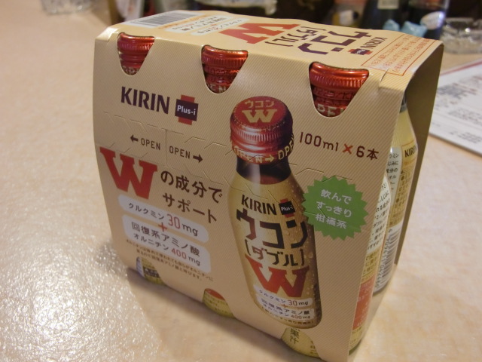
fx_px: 459
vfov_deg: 42.9
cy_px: 181
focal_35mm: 33
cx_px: 241
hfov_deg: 55.4
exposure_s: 1/20
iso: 400
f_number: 2.7
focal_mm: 5.8
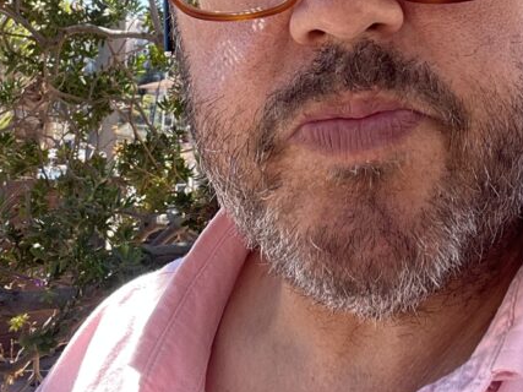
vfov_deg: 19.5
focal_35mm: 72
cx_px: 314
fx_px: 1088
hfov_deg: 27.0
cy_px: -47
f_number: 2.2
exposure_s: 1/135
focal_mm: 2.71
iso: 25
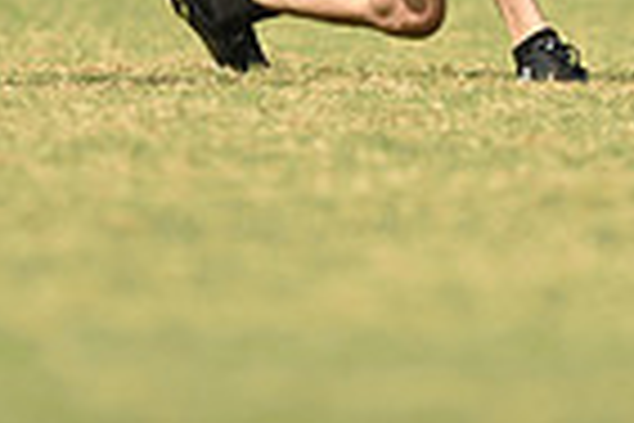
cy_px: -400
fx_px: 29021
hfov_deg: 1.3
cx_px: 468
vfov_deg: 0.8
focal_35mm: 1648
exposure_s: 1/3200
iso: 160
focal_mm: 400
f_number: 2.8
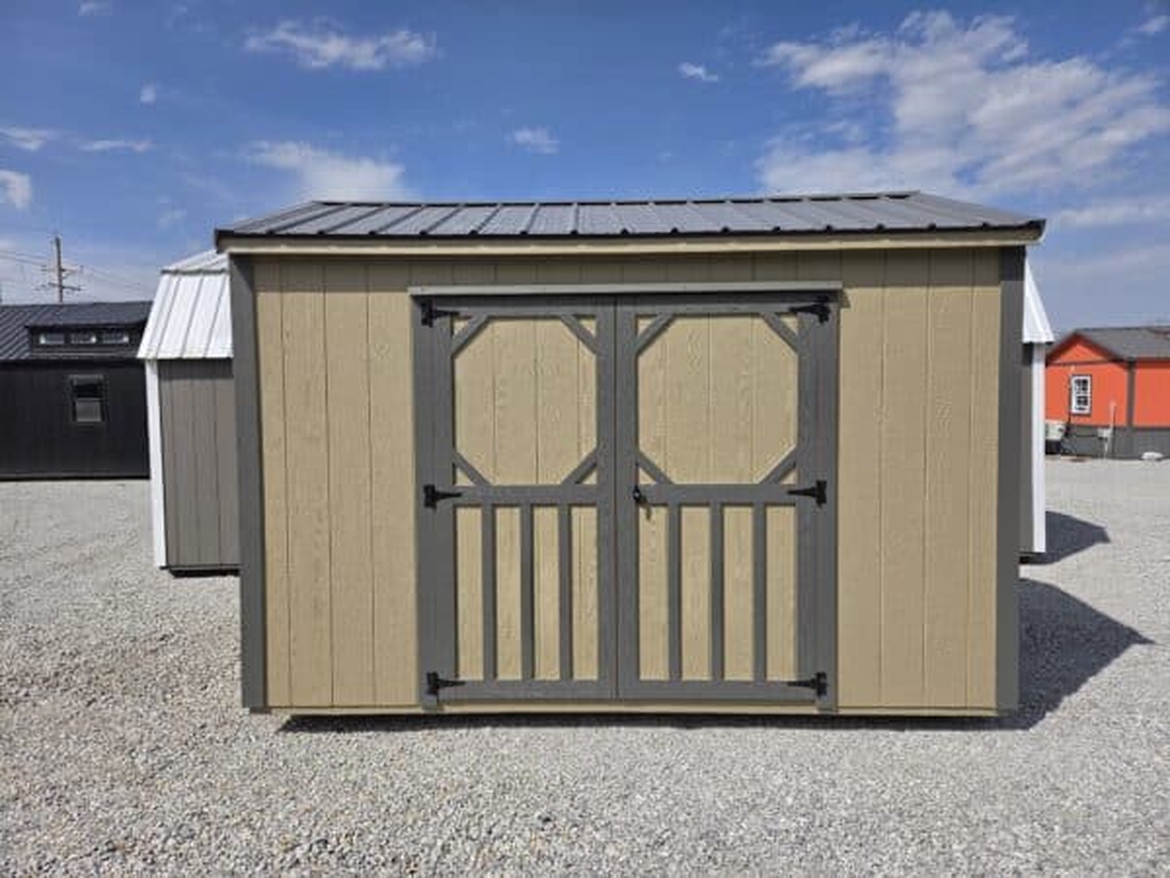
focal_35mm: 23
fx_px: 777
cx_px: 585
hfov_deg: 73.9
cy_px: 439
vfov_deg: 58.9
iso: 80
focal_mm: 5.4
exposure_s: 1/7305
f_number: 1.8
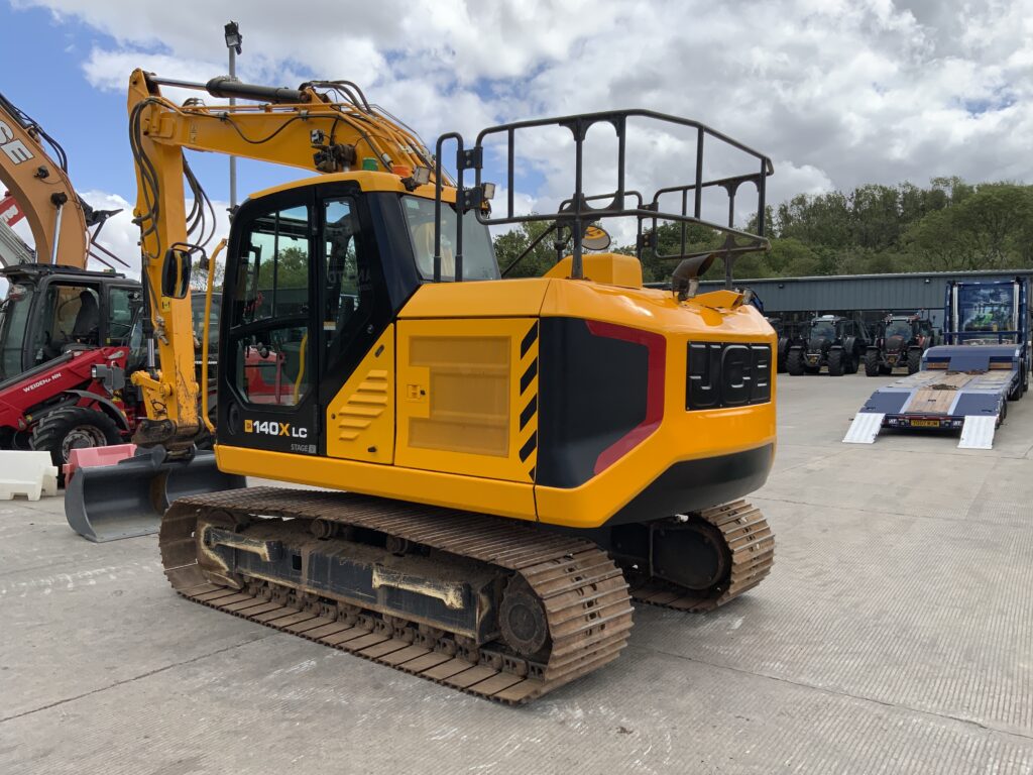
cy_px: 388
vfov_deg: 48.2
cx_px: 516
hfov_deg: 61.7
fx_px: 865
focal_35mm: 29
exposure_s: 1/1412
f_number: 1.8
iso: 16
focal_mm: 3
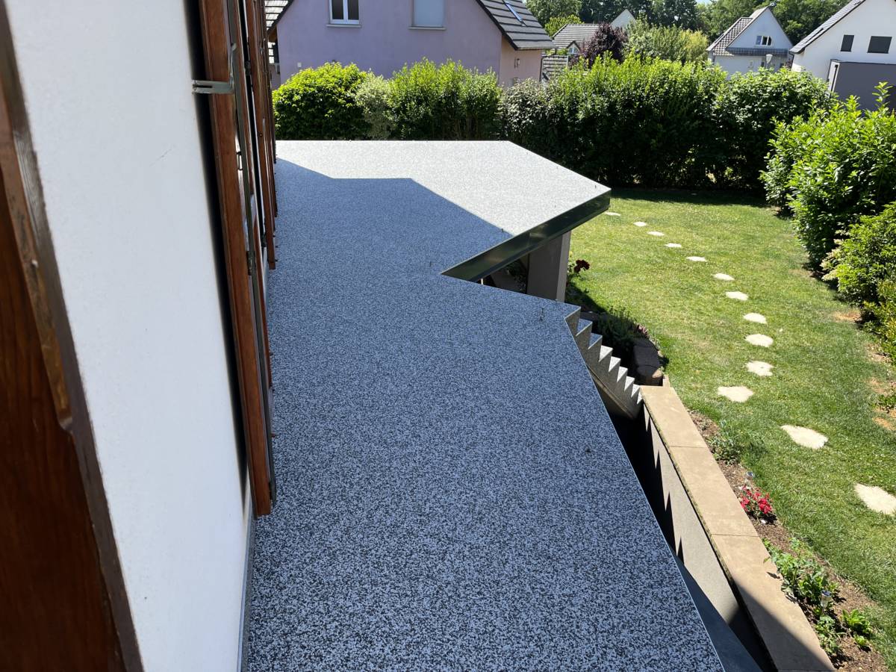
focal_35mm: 26
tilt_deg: -24.4
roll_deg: -1.2
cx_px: 448
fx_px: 673
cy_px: 336
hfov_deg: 67.3
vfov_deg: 53.1
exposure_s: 1/1339
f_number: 1.6
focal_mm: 5.1
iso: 50
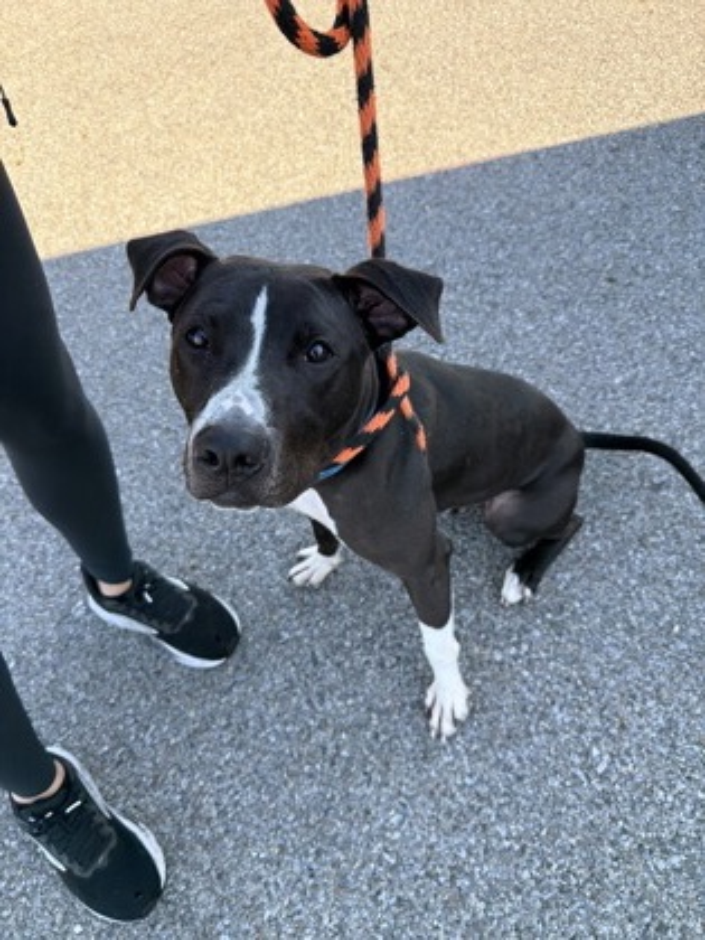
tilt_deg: -54.8
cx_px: 352
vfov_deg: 71.6
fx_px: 652
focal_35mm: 24
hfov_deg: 56.8
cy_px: 470
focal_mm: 6.76
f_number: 1.78
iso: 320
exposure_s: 1/2445
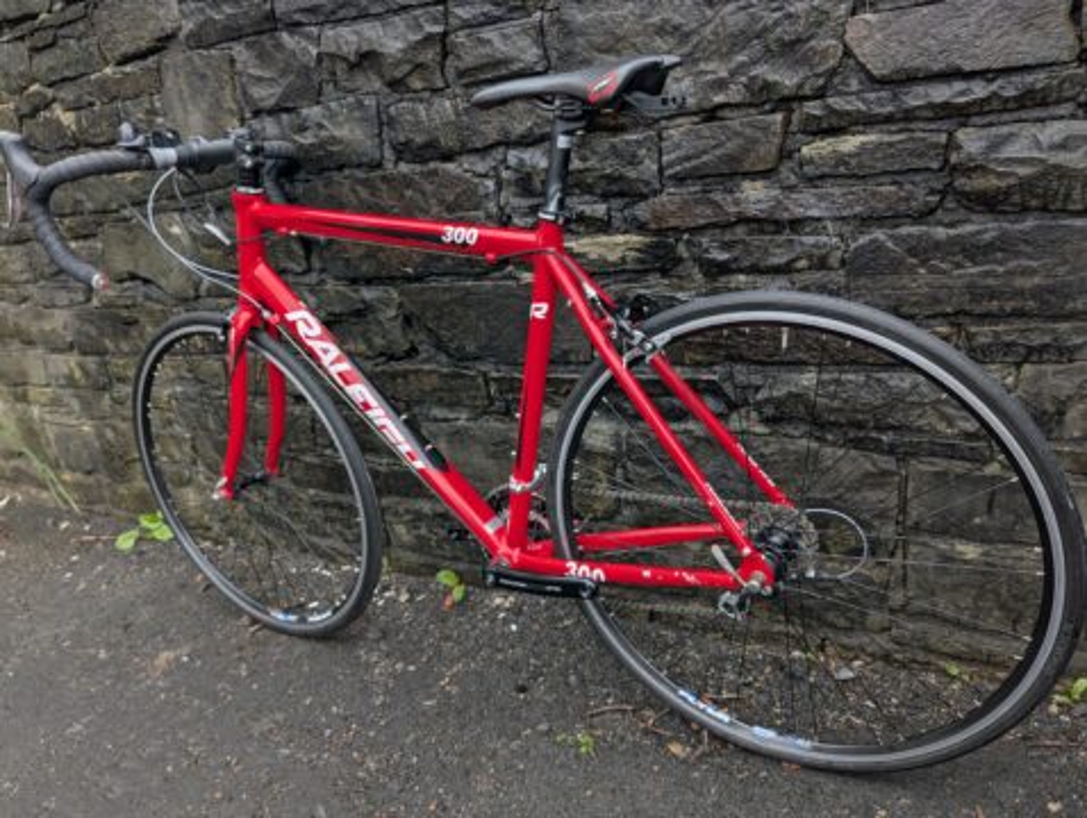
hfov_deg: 71.5
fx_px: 755
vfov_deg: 56.9
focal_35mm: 24
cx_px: 544
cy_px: 409
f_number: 1.68
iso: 21
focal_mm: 6.9
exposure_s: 1/737
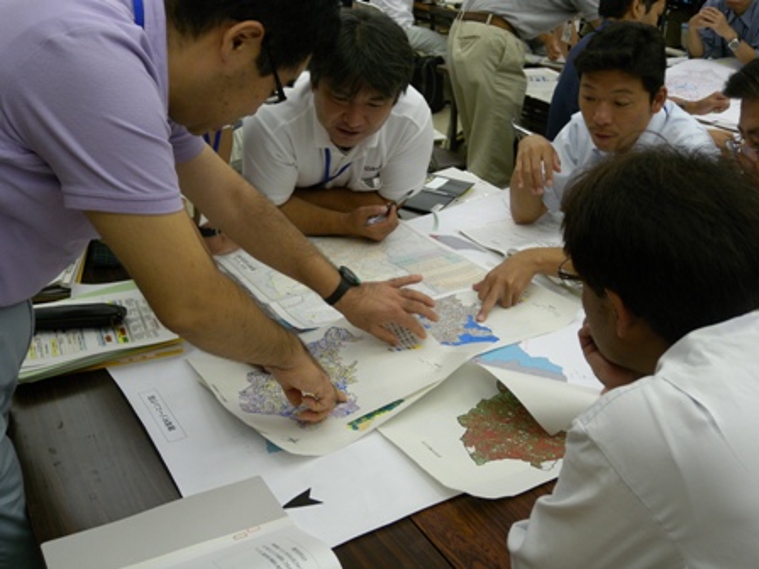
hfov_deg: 49.0
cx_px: 380
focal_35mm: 38
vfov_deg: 37.7
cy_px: 284
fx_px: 833
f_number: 3.1
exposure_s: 1/61
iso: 156
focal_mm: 8.1
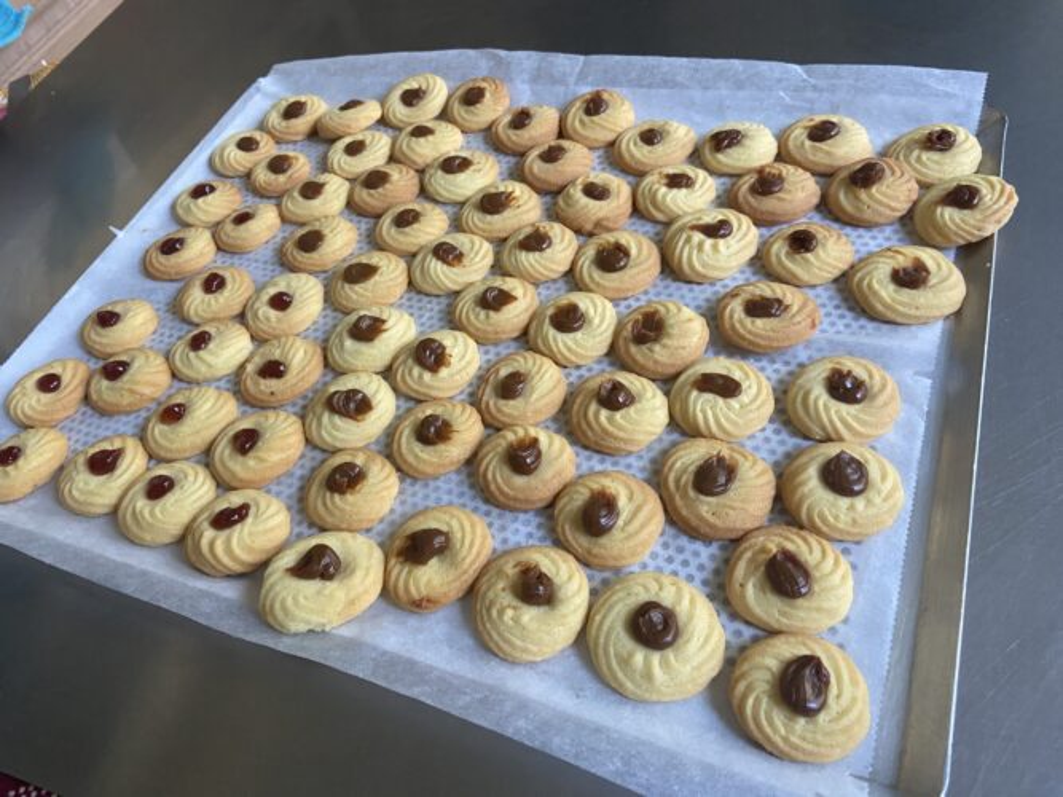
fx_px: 798
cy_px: 398
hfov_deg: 67.3
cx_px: 532
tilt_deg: -51.4
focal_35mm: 26
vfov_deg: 53.0
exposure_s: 1/60
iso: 250
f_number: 1.8
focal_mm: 4.25
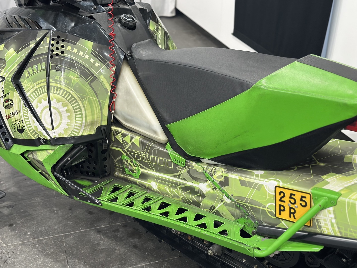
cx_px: 178
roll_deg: -1.2
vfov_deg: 30.3
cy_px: 134
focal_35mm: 48
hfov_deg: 39.7
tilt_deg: -27.6
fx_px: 495
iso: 125
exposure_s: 1/100
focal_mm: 6.86
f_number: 1.78
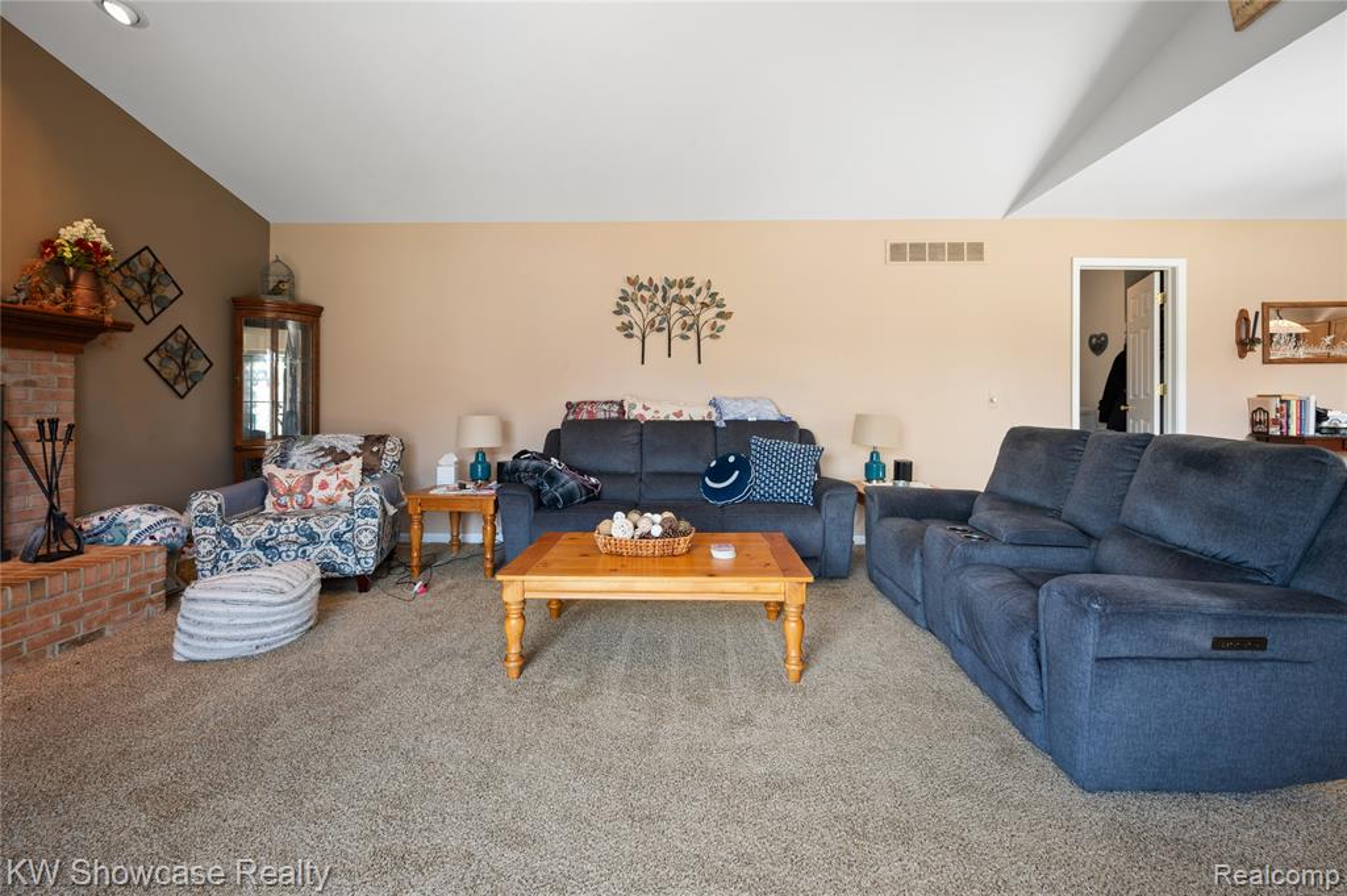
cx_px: 674
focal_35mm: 14
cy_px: 448
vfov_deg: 81.1
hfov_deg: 104.3
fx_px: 523
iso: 100
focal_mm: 14
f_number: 11
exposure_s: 1.3
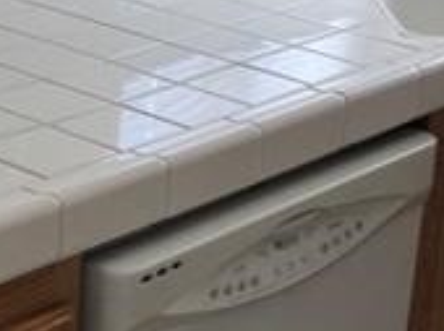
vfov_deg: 11.2
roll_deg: -3.5
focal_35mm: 132
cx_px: 136
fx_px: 1691
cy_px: 175
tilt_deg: -16.8
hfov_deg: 14.9
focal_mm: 3.99
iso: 25
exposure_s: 1/40
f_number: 1.8
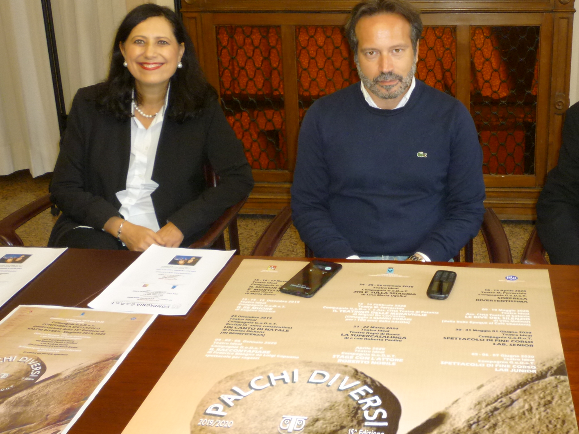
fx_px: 703
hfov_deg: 44.1
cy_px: 135
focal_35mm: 42
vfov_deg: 34.0
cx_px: 392
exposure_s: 1/30
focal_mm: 5.2
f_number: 3.3
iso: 200
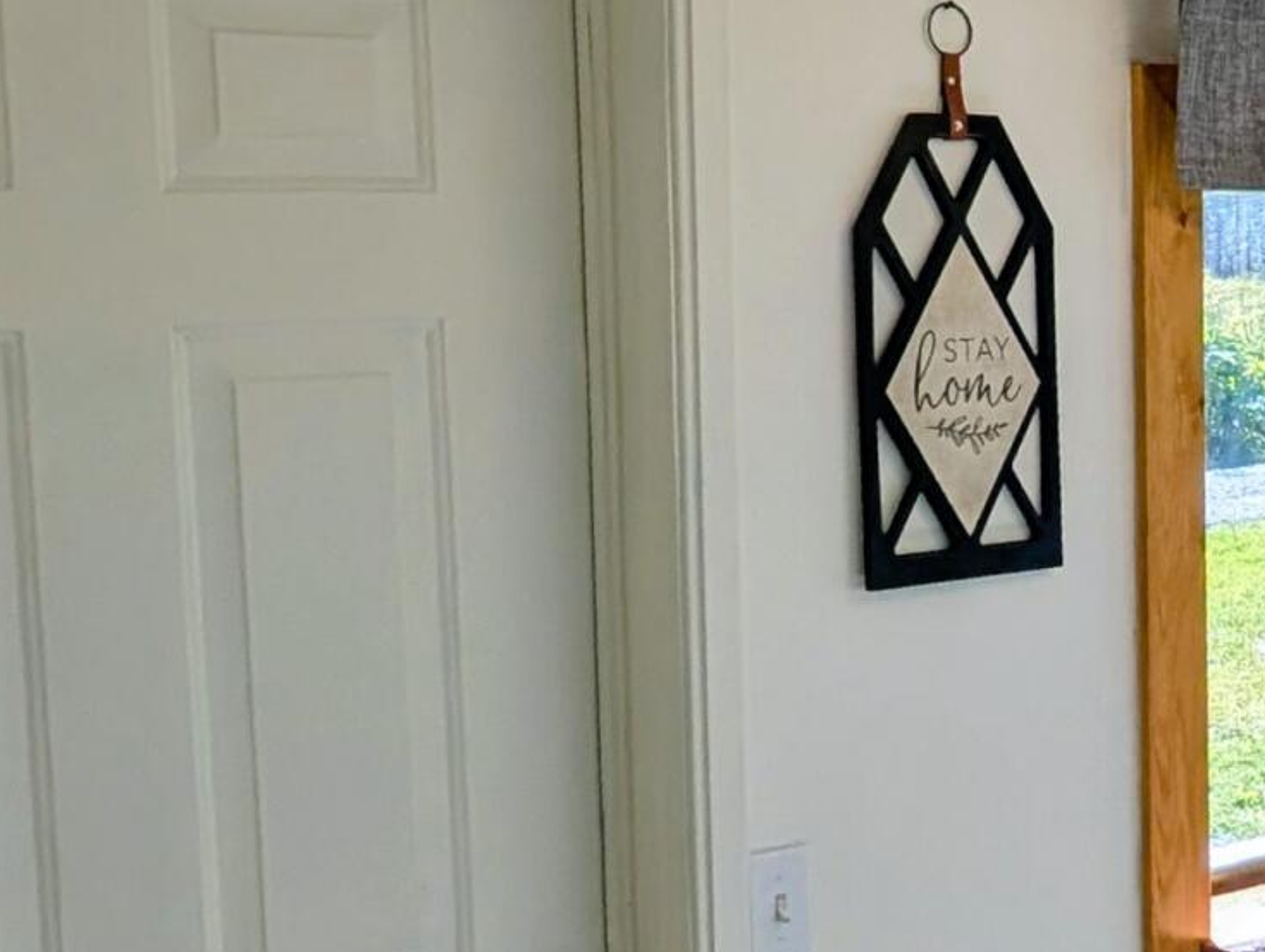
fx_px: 1793
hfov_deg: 36.8
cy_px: 454
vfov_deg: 29.7
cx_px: 1101
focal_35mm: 49
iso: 50
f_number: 1.7
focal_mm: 2.02
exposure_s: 1/665
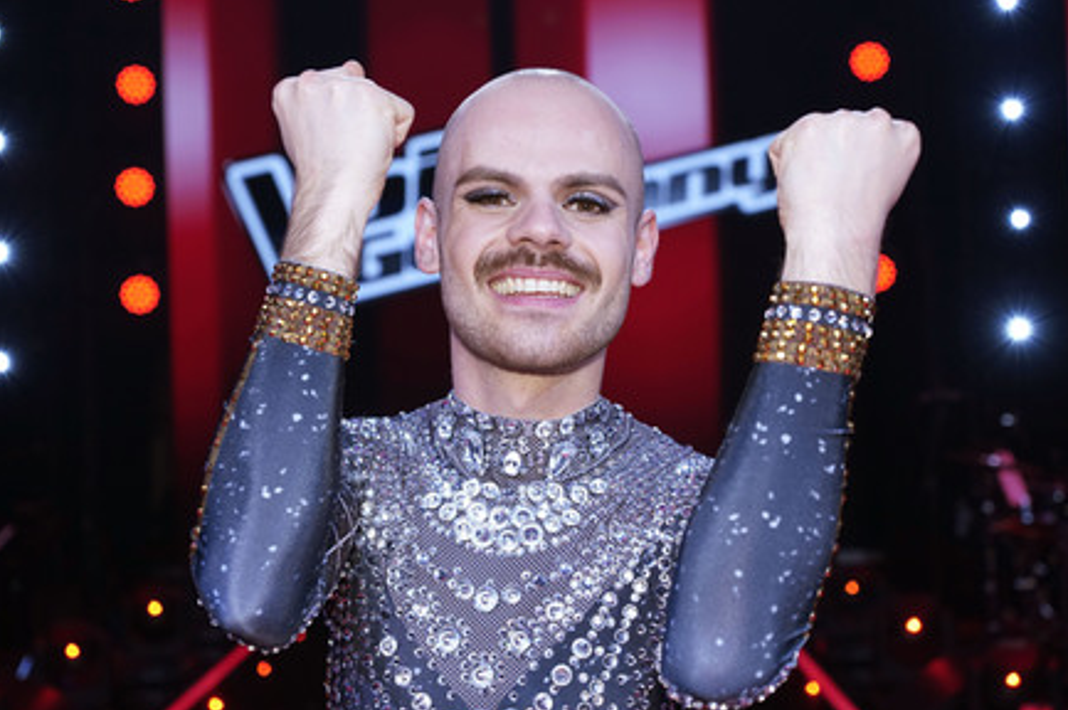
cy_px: 362
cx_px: 524
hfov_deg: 40.4
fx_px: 1453
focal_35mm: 49
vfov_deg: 27.5
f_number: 4.5
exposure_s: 1/125
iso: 1600
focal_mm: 47
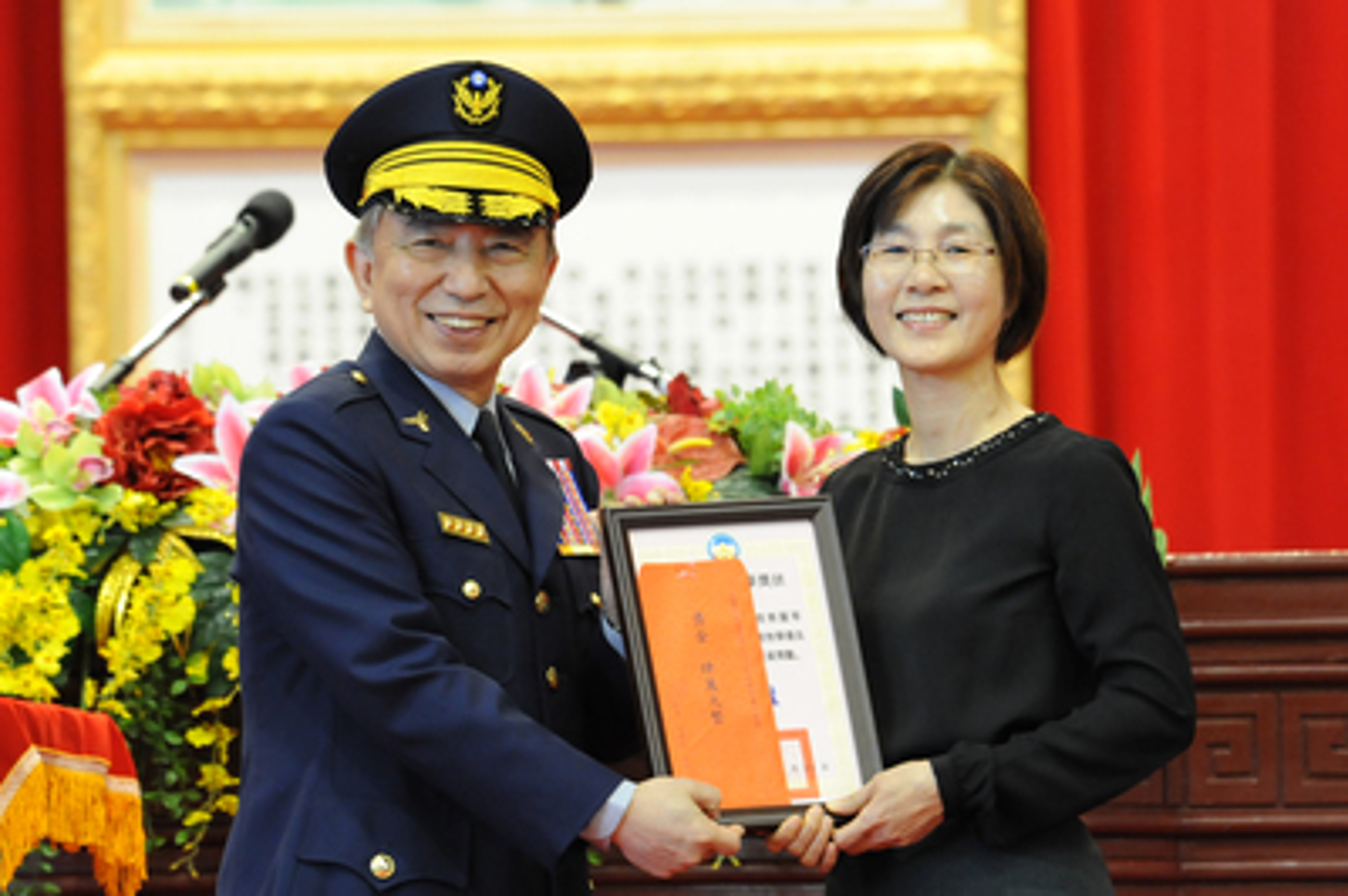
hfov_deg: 7.6
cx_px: 674
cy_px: 448
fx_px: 10101
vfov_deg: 5.1
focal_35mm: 270
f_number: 5.6
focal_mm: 270
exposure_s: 1/60
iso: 3200
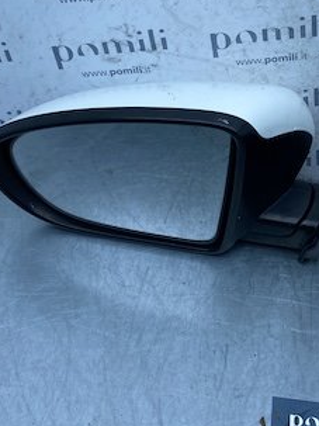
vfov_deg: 34.9
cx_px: 235
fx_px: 676
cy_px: 194
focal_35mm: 55
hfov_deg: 26.2
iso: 32
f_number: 1.8
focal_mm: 4.25
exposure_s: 1/1147
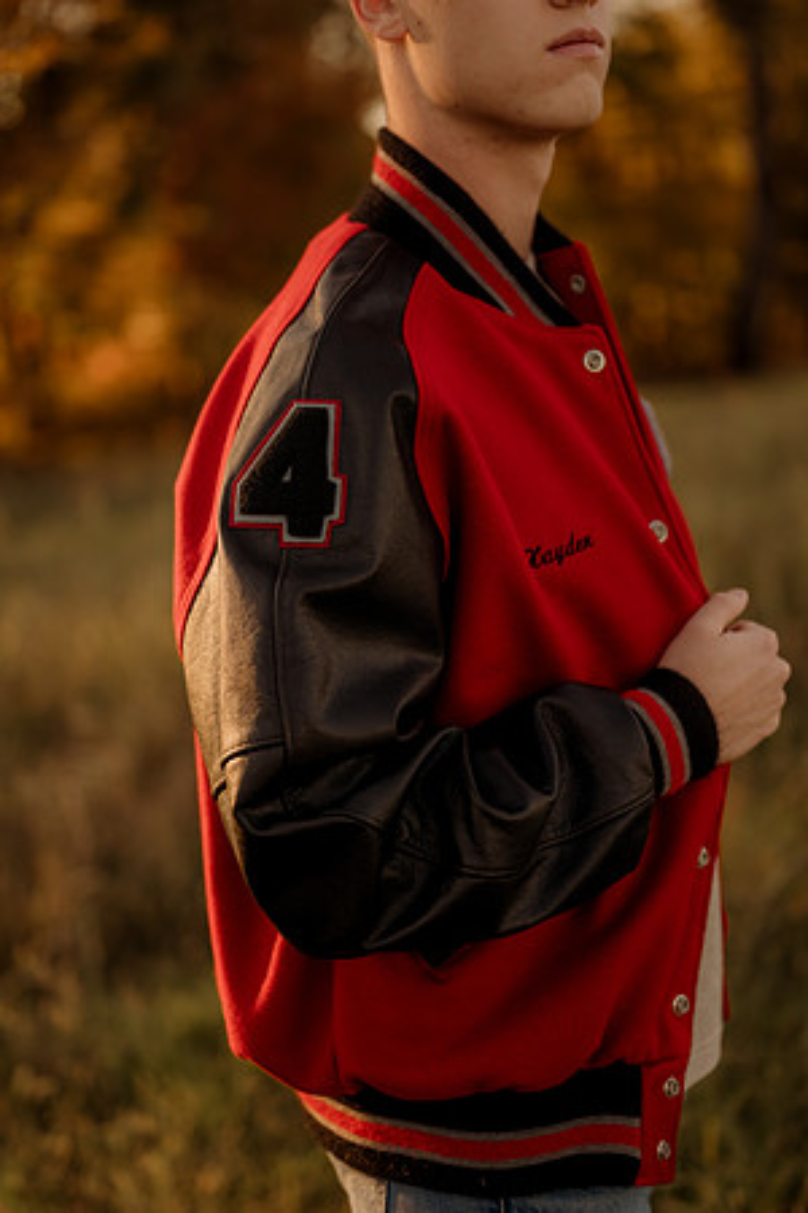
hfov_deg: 27.0
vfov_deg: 39.6
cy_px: 606
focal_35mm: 50
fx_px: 1683
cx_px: 404
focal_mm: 50
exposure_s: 1/1000
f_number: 1.8
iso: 250
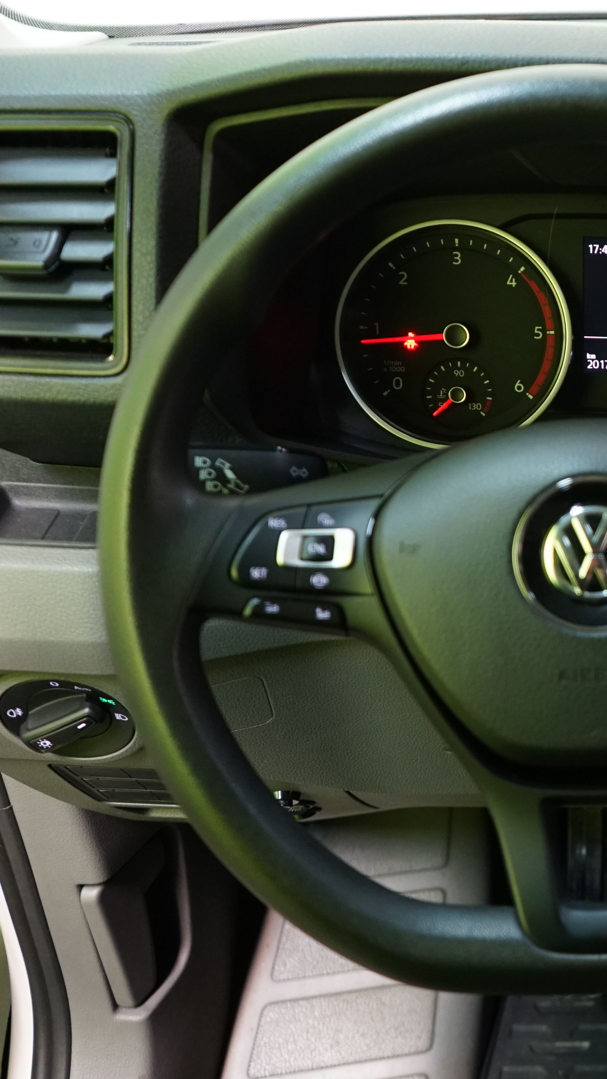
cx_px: 911
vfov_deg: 38.5
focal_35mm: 54
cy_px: 583
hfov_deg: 19.4
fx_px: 1545
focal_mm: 28
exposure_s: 1/30
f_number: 3.5
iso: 1250
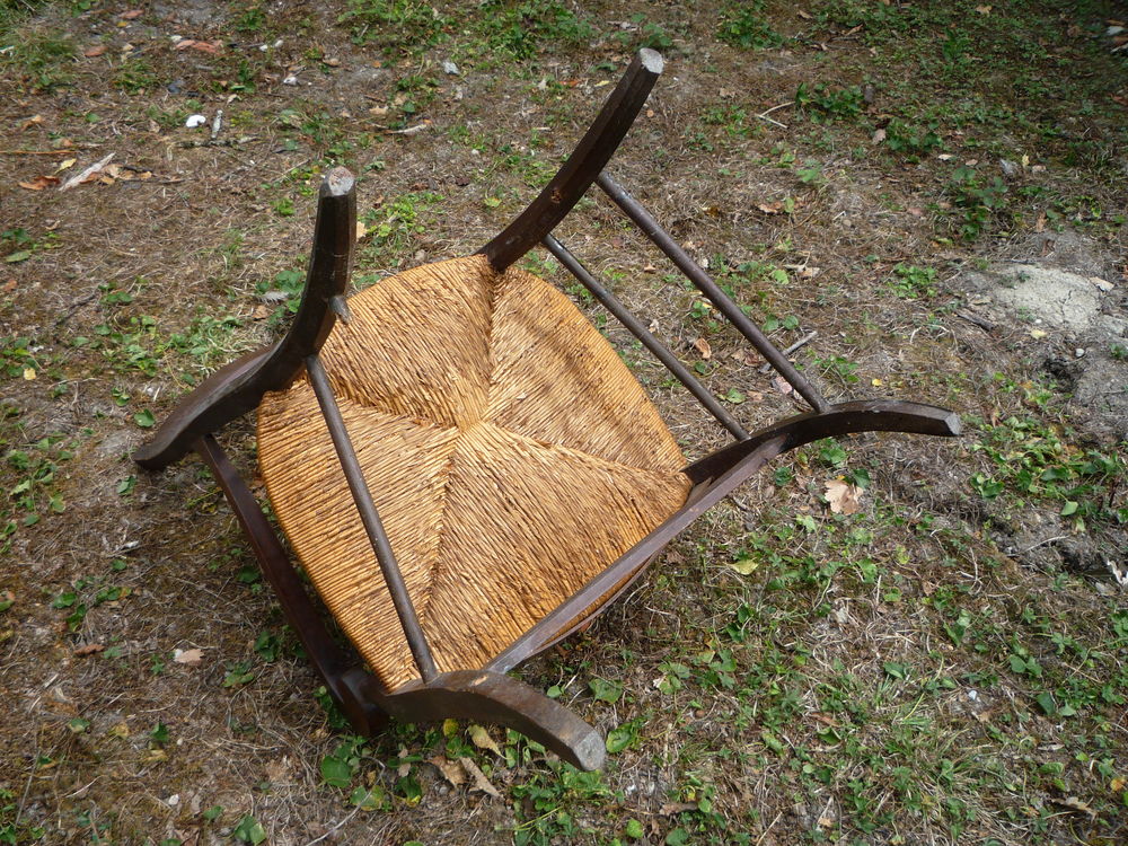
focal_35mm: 30
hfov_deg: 60.0
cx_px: 564
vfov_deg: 46.8
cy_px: 423
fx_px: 978
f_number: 4
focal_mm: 5.2
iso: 100
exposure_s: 1/250
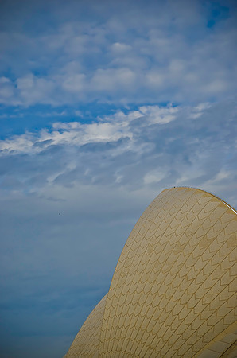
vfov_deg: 23.4
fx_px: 863
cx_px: 118
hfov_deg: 15.6
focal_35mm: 87
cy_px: 179
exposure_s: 1/1600
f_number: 2.8
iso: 250
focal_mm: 58
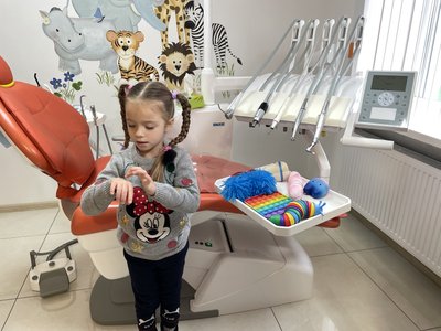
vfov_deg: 53.1
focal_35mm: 26
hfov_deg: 67.3
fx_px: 331
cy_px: 166
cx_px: 220
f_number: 1.6
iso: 100
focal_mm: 4.2
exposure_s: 1/100
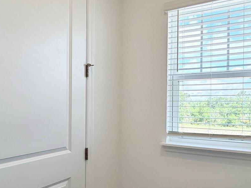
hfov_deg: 62.6
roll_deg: -0.4
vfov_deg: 49.5
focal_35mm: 28
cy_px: 112
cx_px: 157
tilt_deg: -0.7
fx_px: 203
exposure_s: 1/120
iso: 50
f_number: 2.2
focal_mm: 2.22
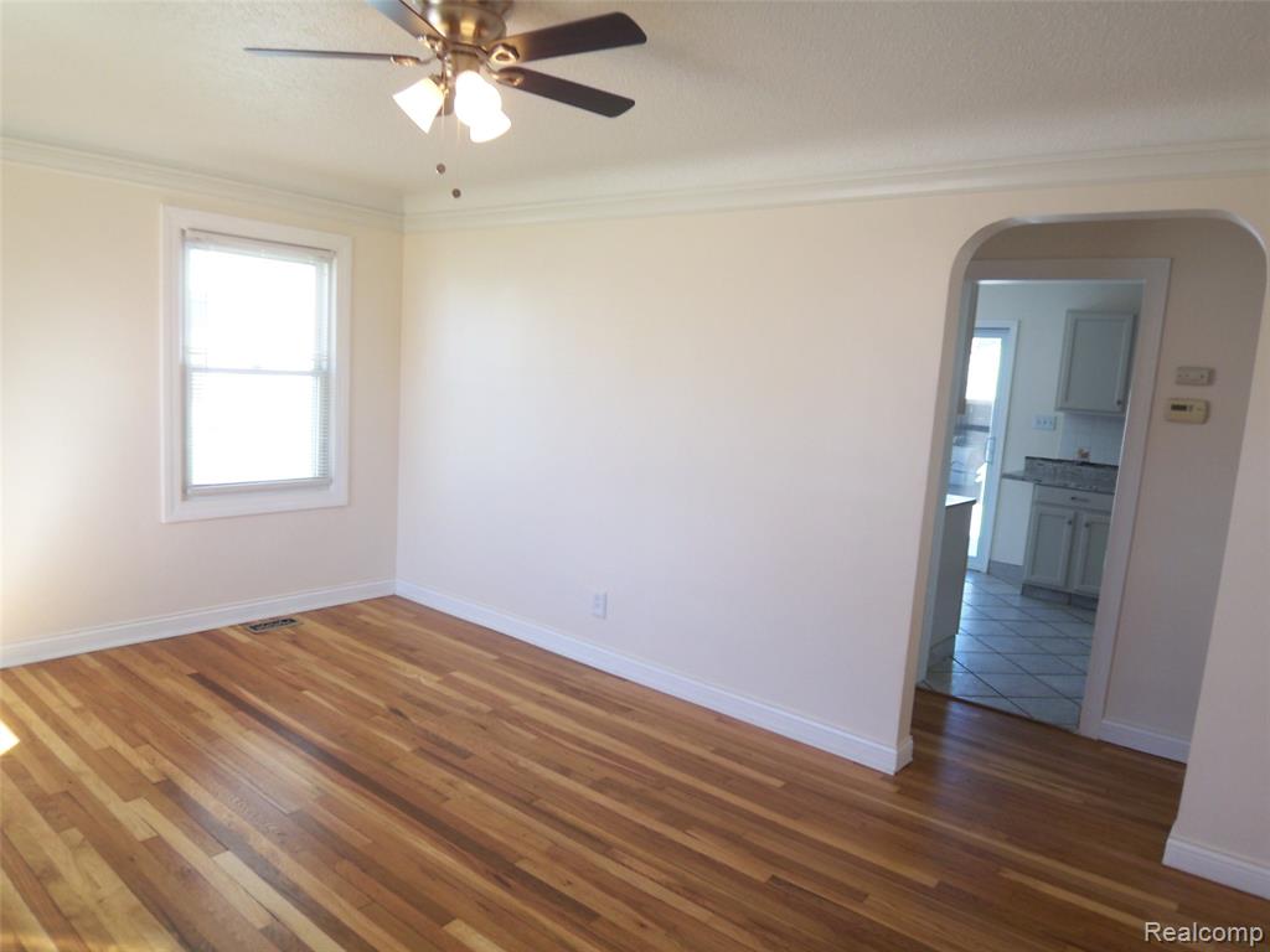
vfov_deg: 58.9
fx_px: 844
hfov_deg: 73.9
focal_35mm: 23
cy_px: 476
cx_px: 635
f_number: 2.8
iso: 50
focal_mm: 3.8
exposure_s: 1/40
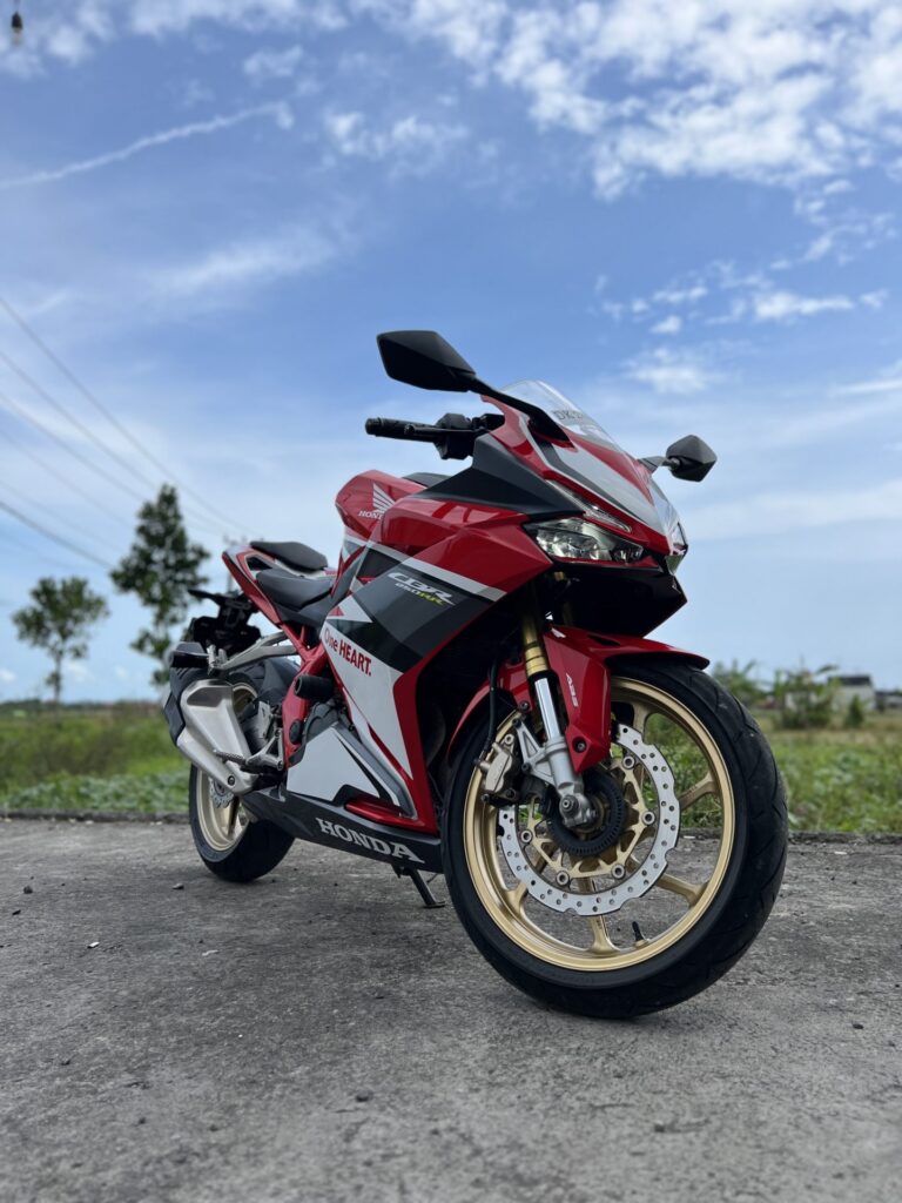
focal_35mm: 26
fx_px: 903
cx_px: 451
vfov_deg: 67.3
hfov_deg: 53.1
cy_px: 602
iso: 50
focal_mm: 5.7
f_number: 1.5
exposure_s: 1/3571
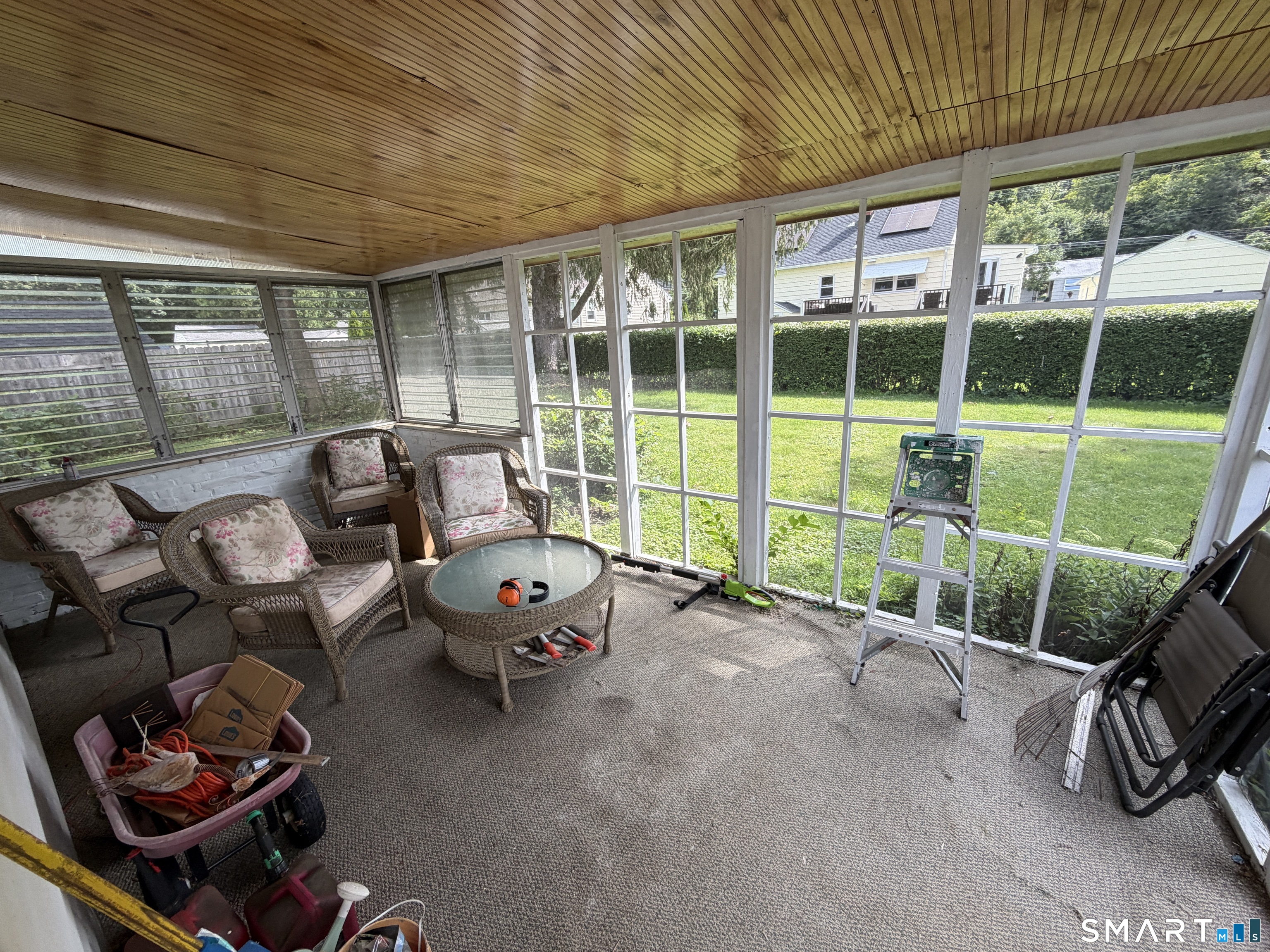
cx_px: 635
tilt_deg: -14.7
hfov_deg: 102.1
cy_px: 476
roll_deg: +3.9
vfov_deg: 85.7
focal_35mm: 14
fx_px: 514
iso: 40
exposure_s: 1/152
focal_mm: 2.22
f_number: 2.2
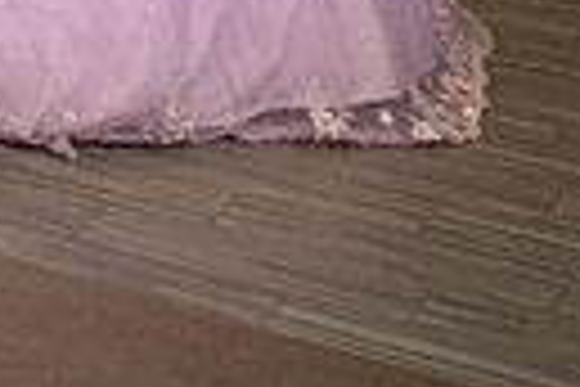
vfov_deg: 9.3
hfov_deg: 13.1
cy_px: -421
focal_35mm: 137
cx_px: -567
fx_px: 2207
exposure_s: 1/125
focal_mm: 30.5
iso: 1000
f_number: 2.8
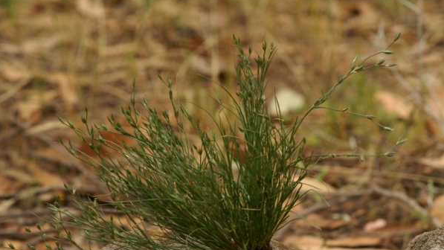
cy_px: 128
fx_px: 1860
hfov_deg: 13.6
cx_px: 222
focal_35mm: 158
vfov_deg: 7.7
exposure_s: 1/40
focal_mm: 100
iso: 100
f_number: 9
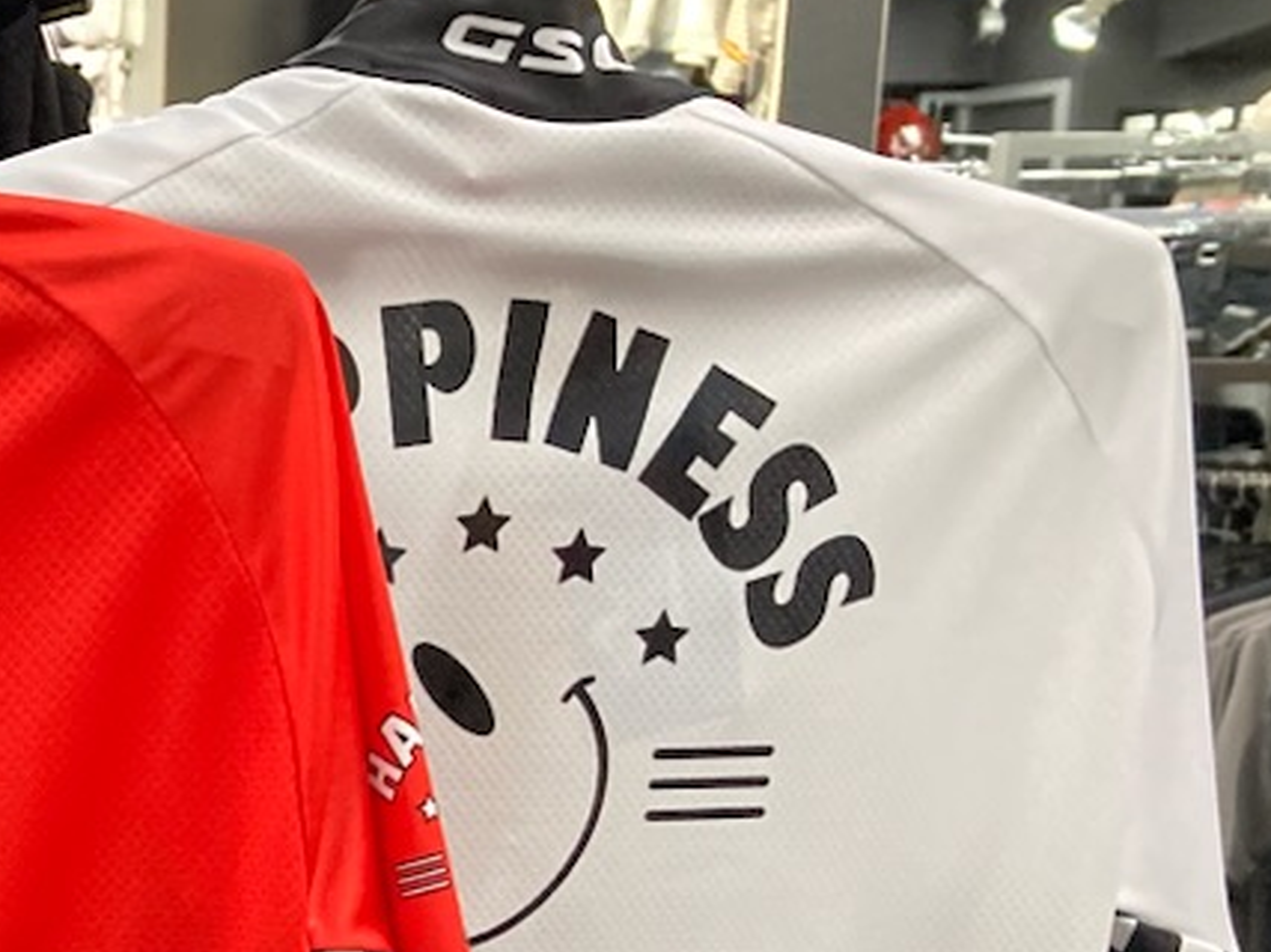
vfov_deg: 16.6
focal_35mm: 84
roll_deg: +2.1
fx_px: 3083
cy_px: 1250
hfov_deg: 20.2
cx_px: -619
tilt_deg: -15.0
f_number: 1.8
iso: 250
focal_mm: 3.99
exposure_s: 1/33
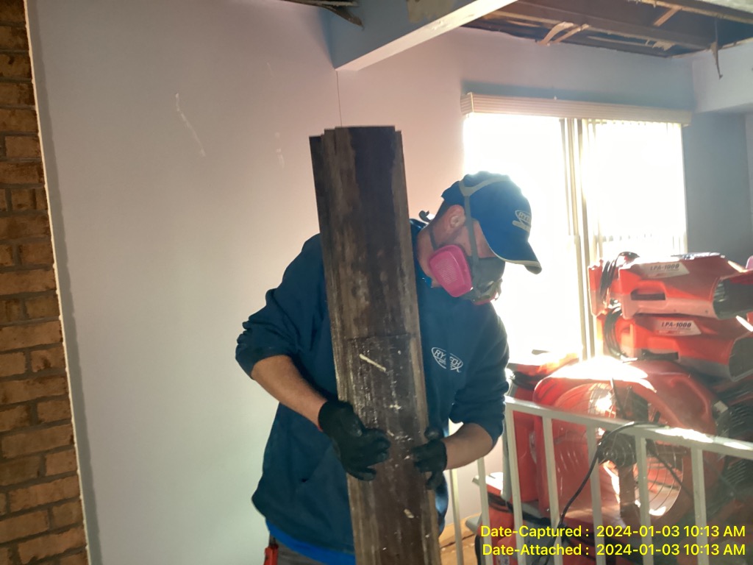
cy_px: 282
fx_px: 674
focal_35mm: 31
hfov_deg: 58.4
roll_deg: +5.0
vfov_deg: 45.4
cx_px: 376
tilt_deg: -3.2
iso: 400
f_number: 2.4
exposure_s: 1/30
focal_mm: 3.3
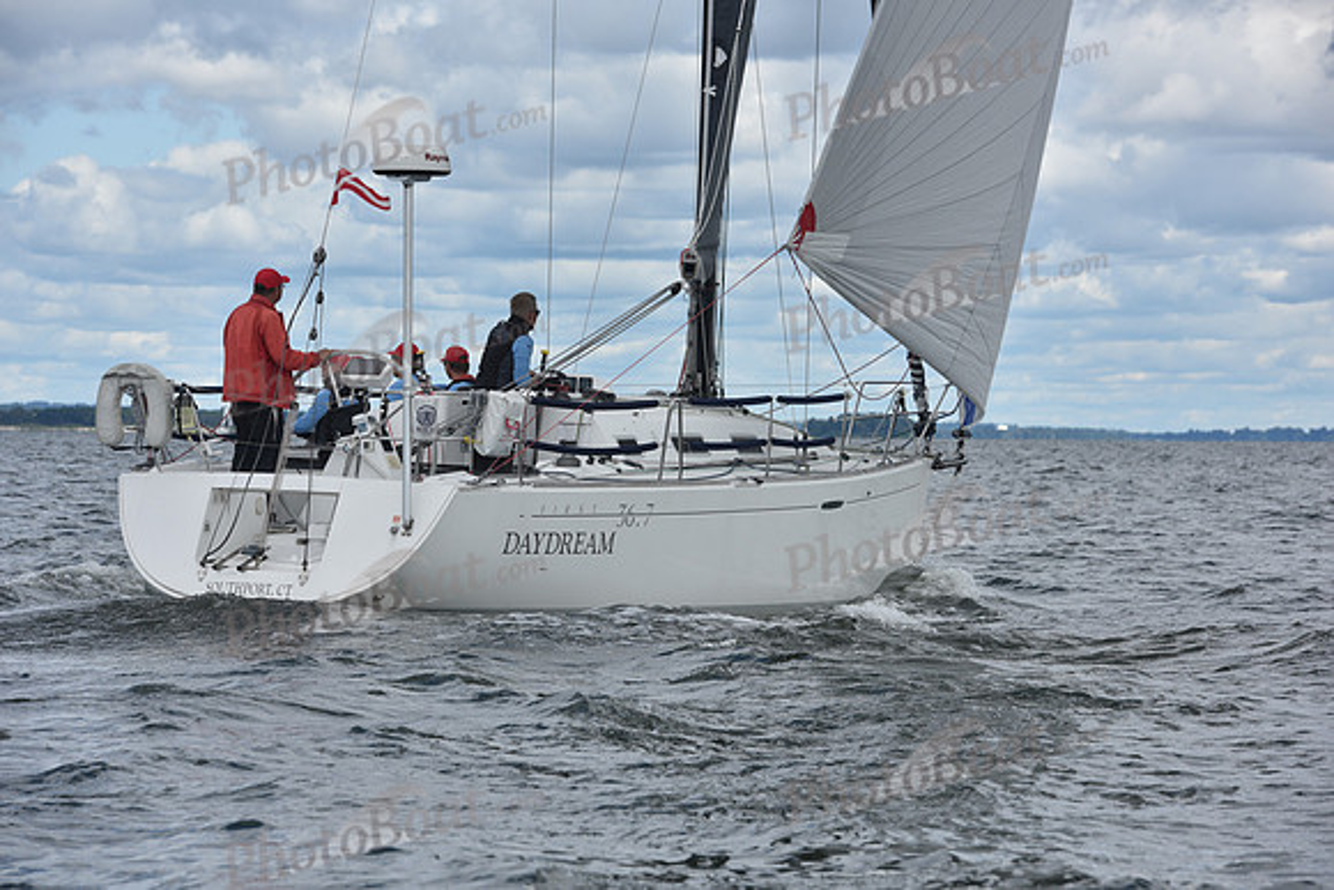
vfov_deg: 8.1
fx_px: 6301
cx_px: 667
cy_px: 445
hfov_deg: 12.1
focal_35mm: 170
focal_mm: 170
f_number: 10
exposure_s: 1/800
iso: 250
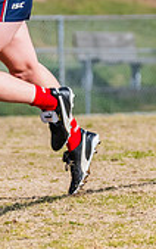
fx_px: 7769
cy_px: 11
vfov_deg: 1.8
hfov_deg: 1.2
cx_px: -37
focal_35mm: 1145
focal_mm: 250
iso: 640
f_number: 8
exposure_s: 1/1600
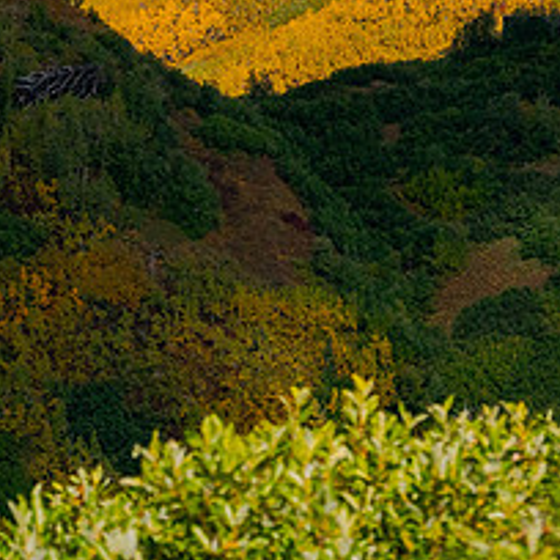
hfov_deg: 8.8
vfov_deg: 8.8
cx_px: 145
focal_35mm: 198
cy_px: 136
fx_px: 3624
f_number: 2.8
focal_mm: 55
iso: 200
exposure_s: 1/3200
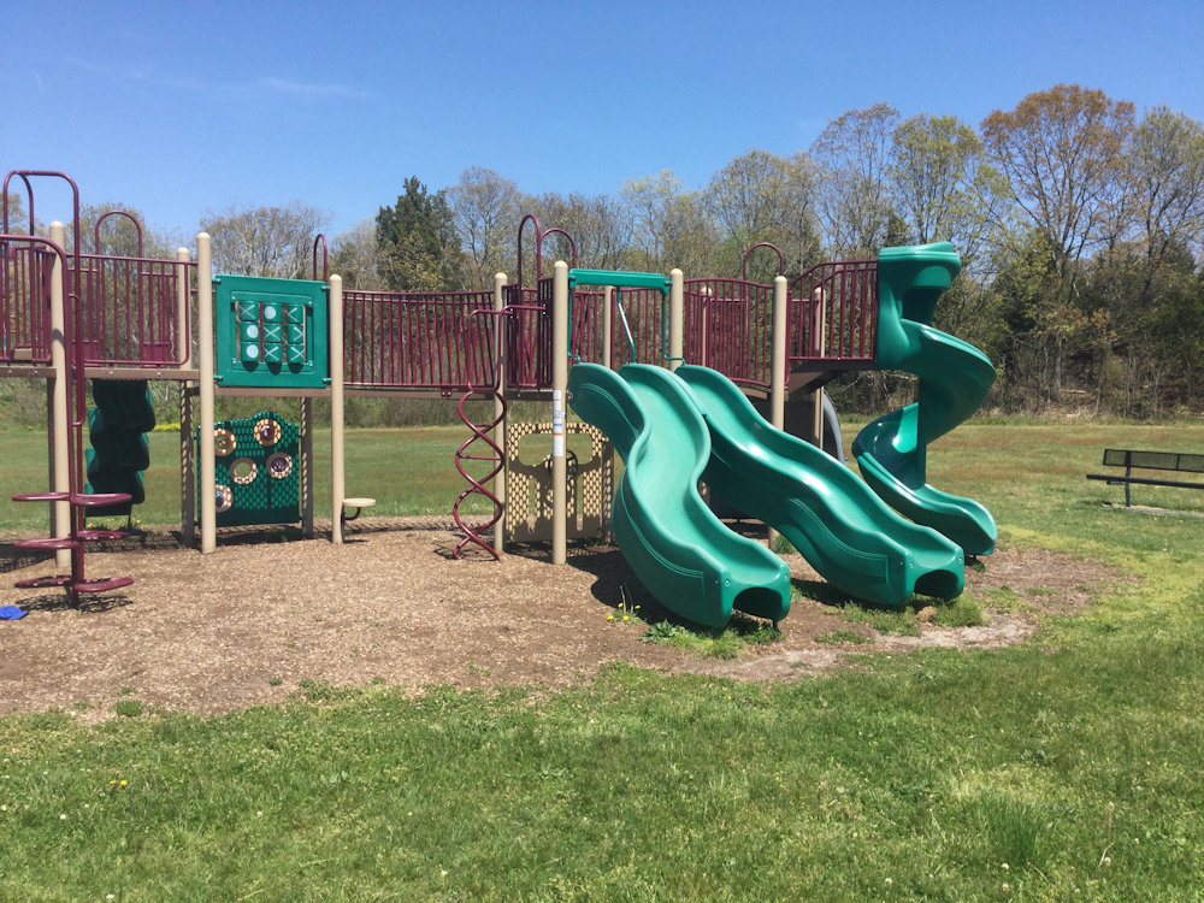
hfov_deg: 58.4
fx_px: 1078
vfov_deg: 45.4
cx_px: 602
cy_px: 452
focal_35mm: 31
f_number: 2.4
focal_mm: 3.3
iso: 25
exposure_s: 1/1058
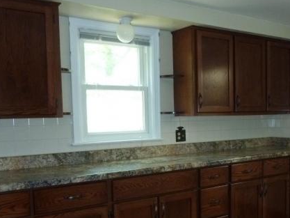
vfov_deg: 36.5
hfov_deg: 47.7
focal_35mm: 39
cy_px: 144
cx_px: 165
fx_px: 327
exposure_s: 1/60
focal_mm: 5
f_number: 3.3
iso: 400
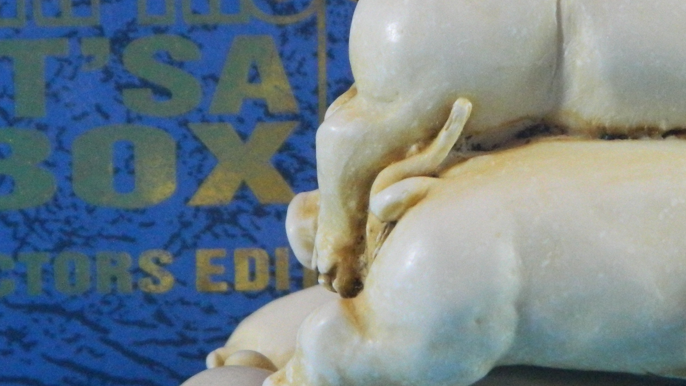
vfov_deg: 7.5
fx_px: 2929
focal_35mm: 161
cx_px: 442
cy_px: 164
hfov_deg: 13.3
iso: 400
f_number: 4
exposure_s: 1/50
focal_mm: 12.6
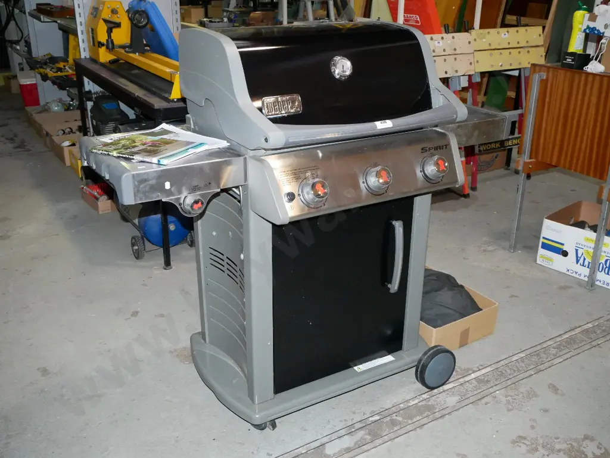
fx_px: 599
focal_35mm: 34
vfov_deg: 41.8
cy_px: 229
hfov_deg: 53.9
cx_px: 305
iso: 3200
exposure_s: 1/125
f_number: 5.6
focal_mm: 17
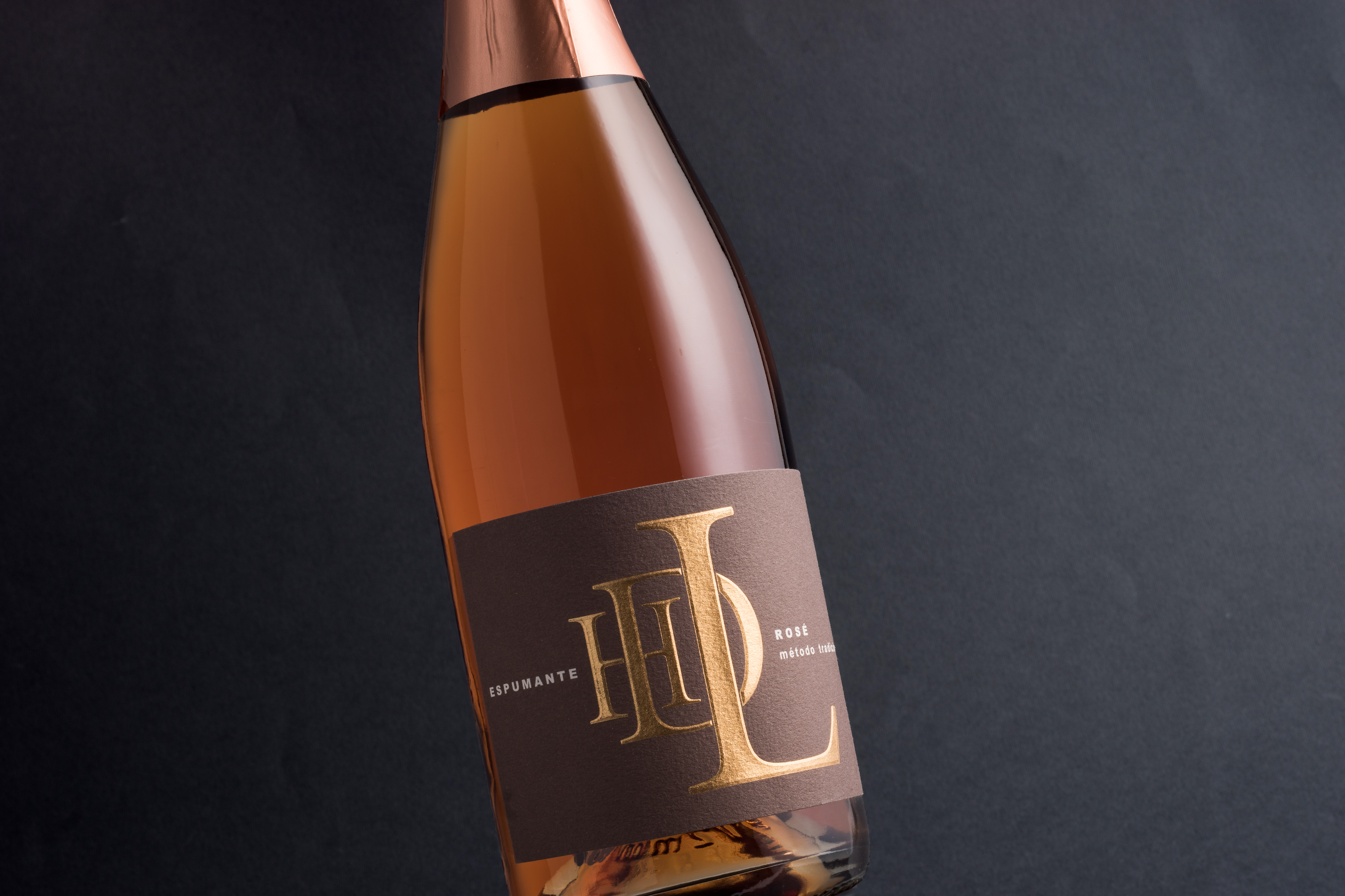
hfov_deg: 27.0
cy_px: 448
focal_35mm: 75
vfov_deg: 18.2
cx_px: 672
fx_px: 2802
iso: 100
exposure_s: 1/125
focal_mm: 50
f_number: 16
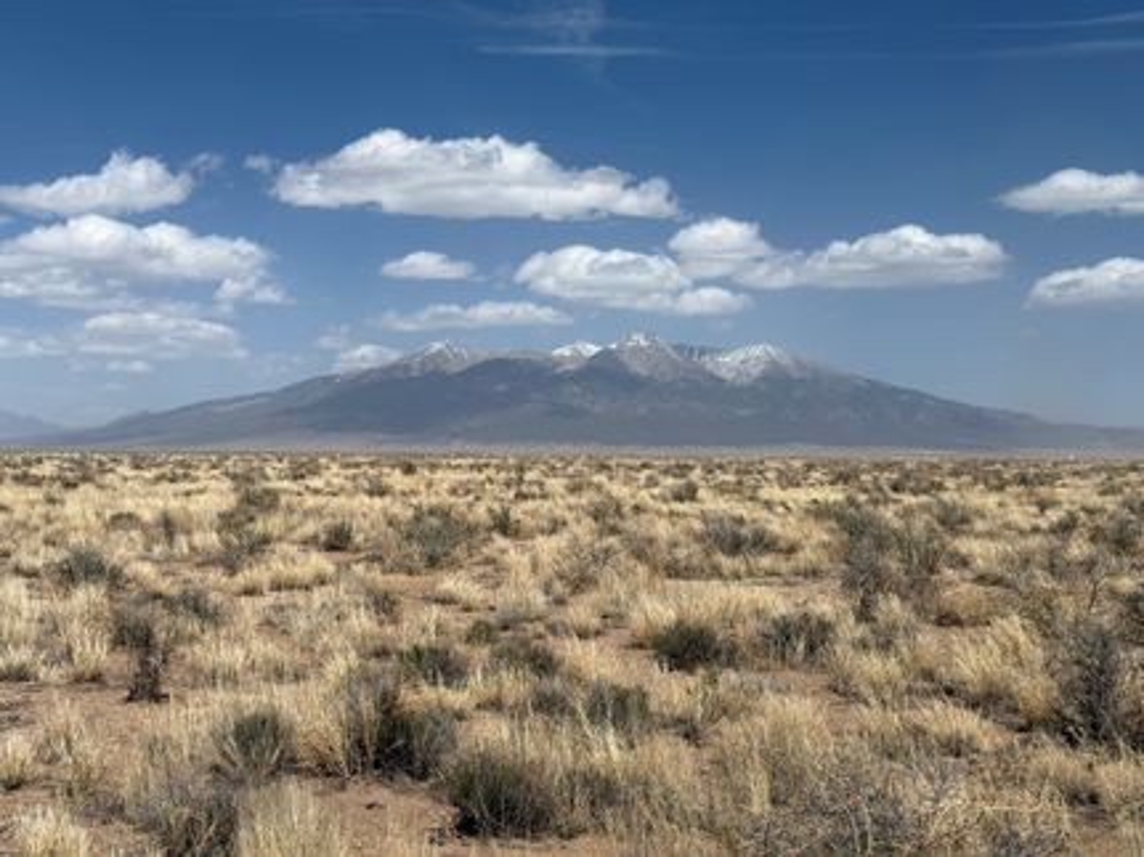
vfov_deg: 30.3
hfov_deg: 39.7
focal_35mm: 48
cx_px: 572
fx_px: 1586
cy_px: 428
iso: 64
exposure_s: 1/9901
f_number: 1.78
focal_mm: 6.76
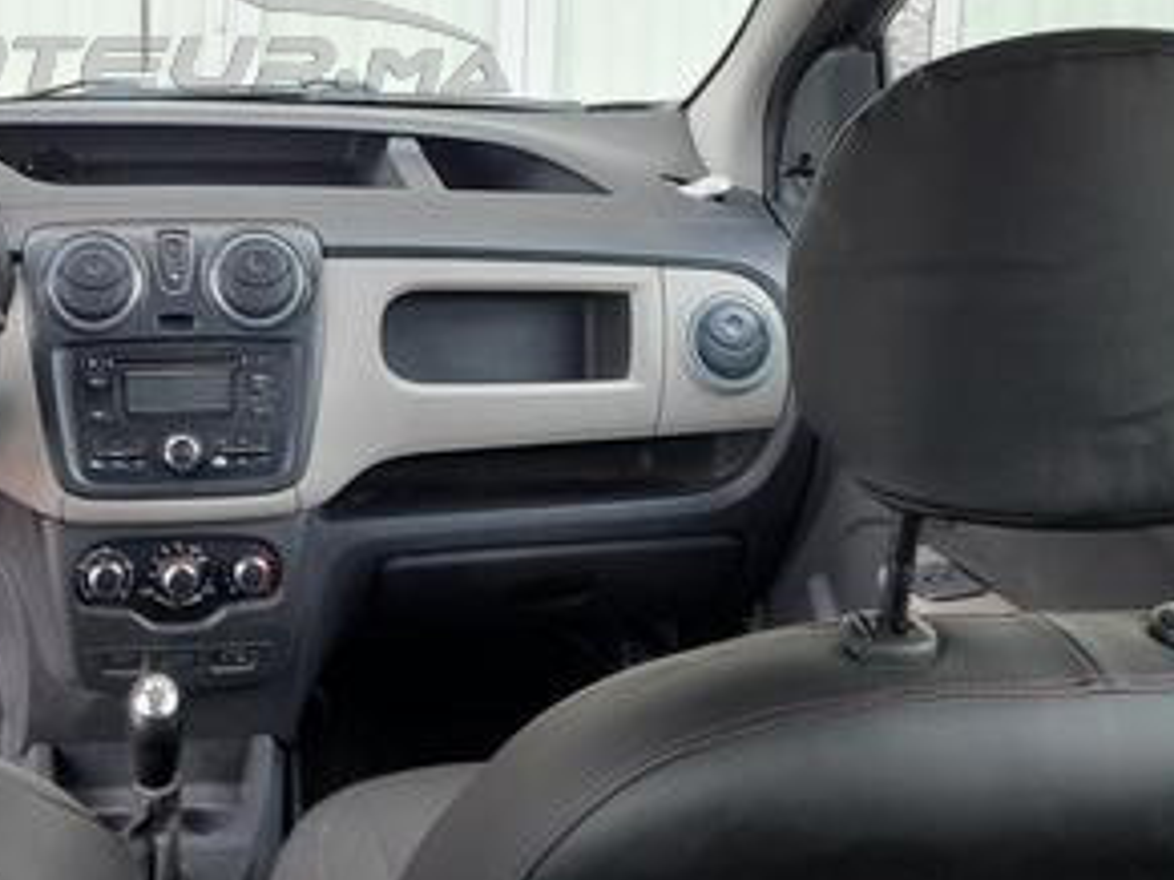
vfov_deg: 24.9
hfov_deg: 32.9
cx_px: 153
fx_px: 1898
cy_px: 10
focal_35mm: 56
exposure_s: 1/50
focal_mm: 4.6
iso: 32
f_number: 2
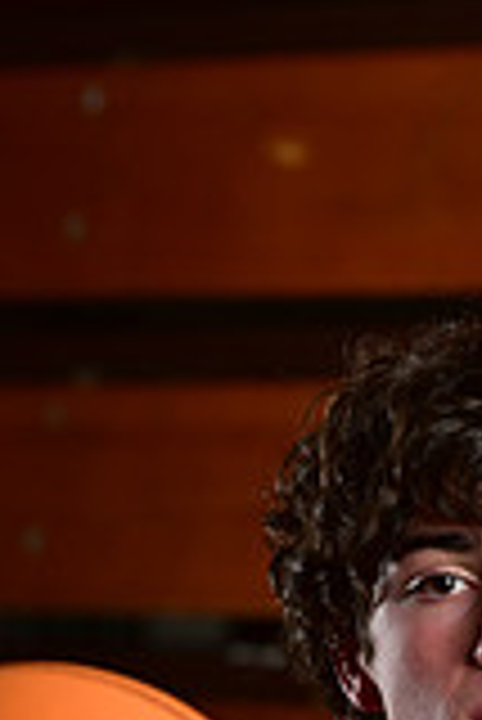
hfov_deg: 1.9
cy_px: 1017
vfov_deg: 2.8
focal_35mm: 725
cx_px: 543
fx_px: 14528
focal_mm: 200
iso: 250
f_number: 5.6
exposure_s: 1/250
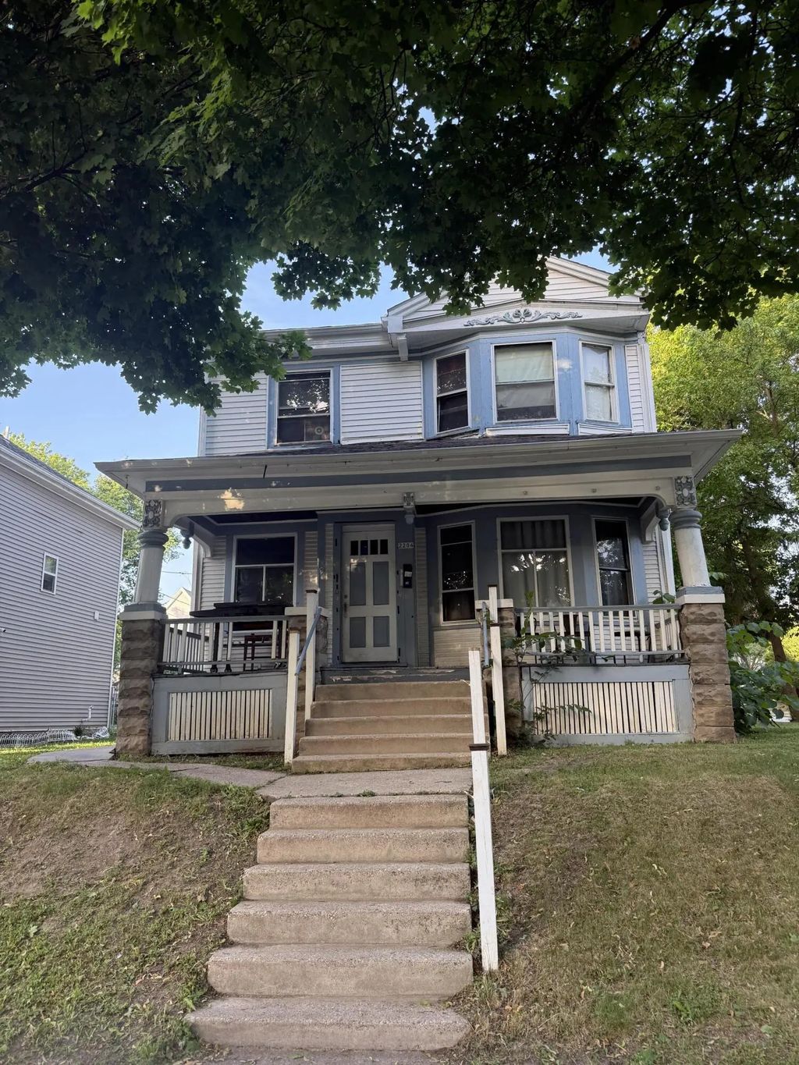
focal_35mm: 24
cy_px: 532
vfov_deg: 71.6
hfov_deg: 56.8
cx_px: 400
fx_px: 739
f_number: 1.78
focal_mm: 6.76
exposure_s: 1/235
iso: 125
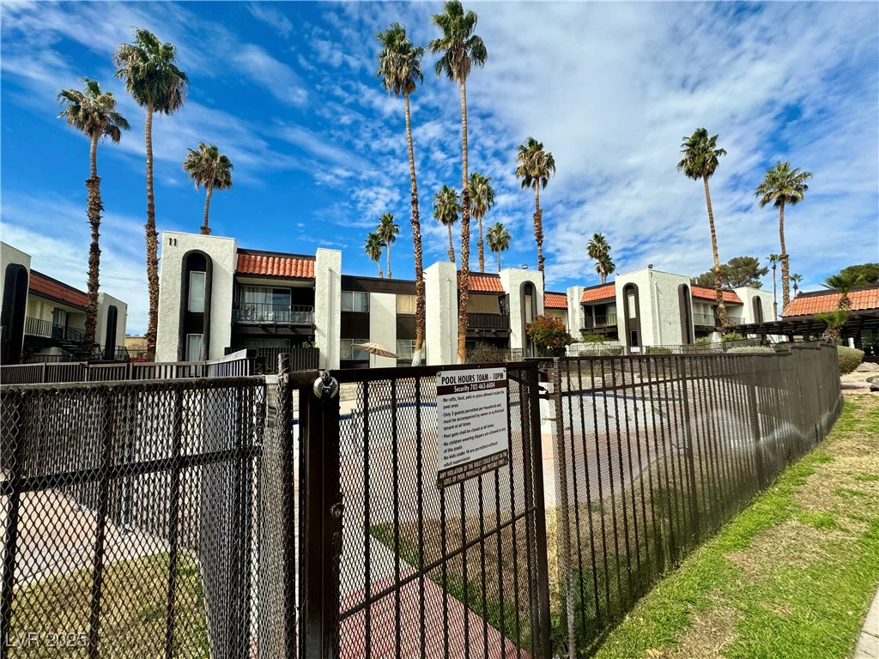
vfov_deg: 85.7
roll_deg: +1.4
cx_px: 440
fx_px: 356
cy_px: 330
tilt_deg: +4.9
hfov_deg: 102.1
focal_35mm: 14
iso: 50
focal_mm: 2.22
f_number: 2.2
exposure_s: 1/2273
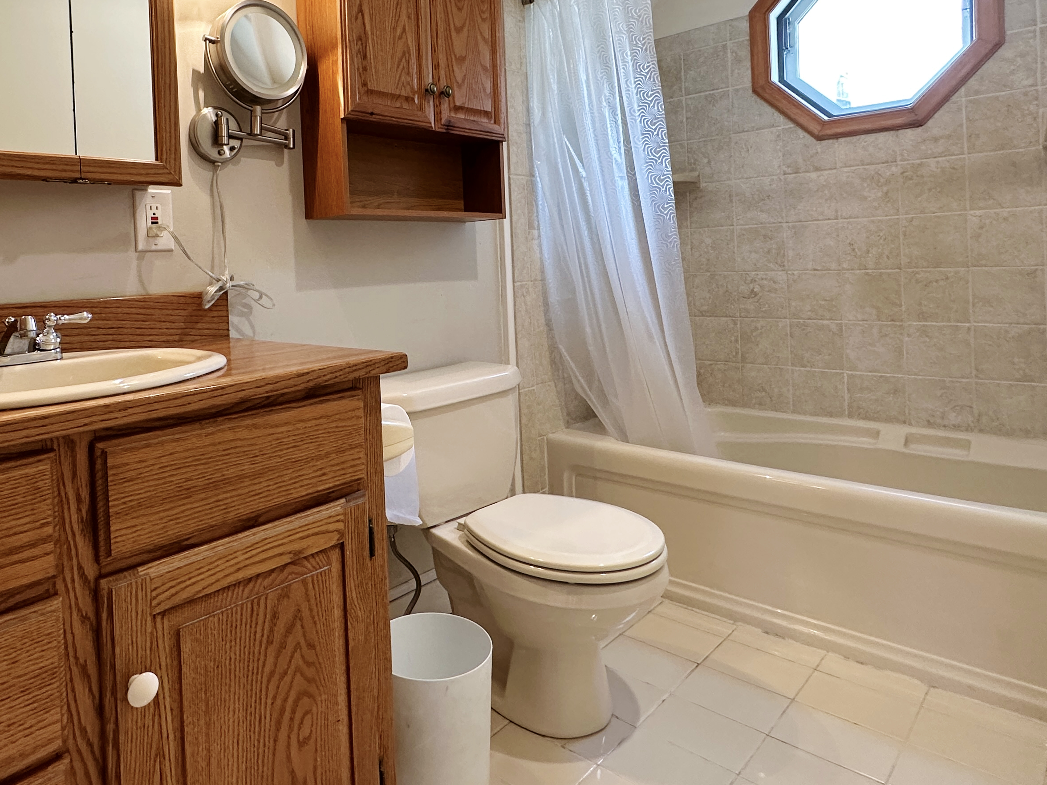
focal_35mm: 24
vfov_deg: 55.8
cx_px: 390
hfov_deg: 70.4
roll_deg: +2.4
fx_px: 726
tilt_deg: -0.2
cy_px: 270
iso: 200
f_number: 2.2
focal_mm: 2.22
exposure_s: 1/120
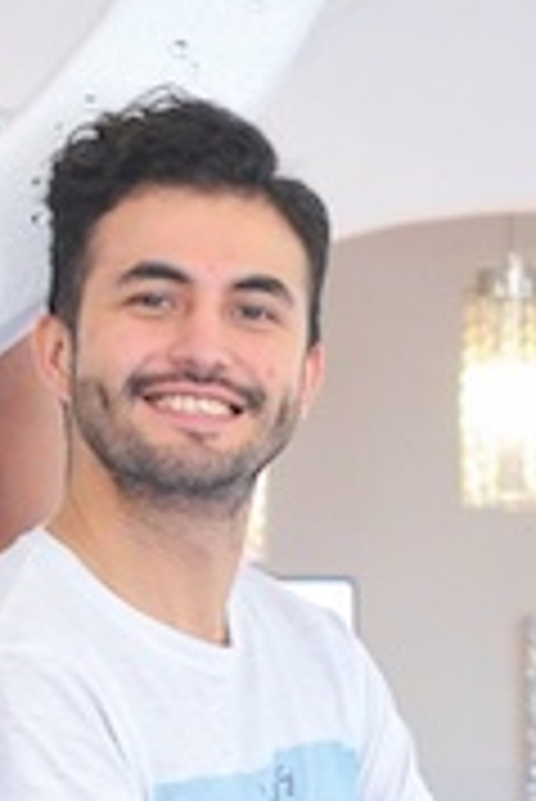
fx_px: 9361
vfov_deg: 4.8
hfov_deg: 3.3
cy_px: 1413
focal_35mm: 420
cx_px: -369
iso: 720
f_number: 3.5
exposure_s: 1/125
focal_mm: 50
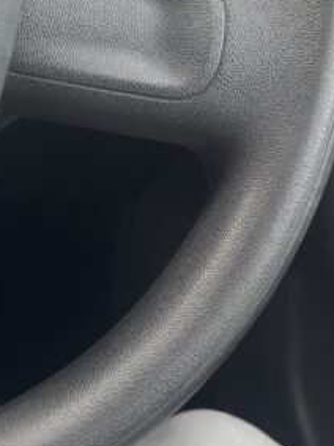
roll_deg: -0.6
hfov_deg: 14.5
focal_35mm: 94
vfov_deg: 19.8
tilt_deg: -31.0
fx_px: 1210
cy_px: -61
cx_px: -184
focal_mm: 5.96
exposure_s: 1/121
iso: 64
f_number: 1.6
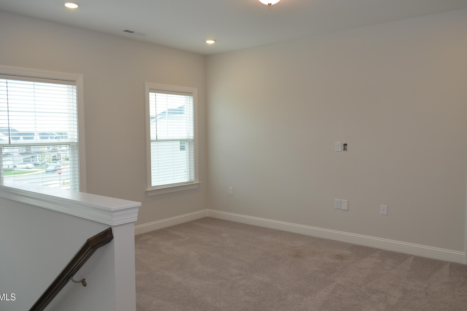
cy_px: 151
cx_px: 233
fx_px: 363
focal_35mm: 28
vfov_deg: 46.4
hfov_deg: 65.5
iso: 400
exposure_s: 1/100
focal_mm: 18
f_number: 5
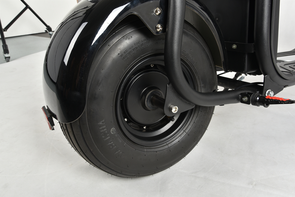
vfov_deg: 42.3
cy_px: 98
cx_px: 148
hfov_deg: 60.3
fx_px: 254
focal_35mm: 31
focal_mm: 31
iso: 125
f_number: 10
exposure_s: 1/125
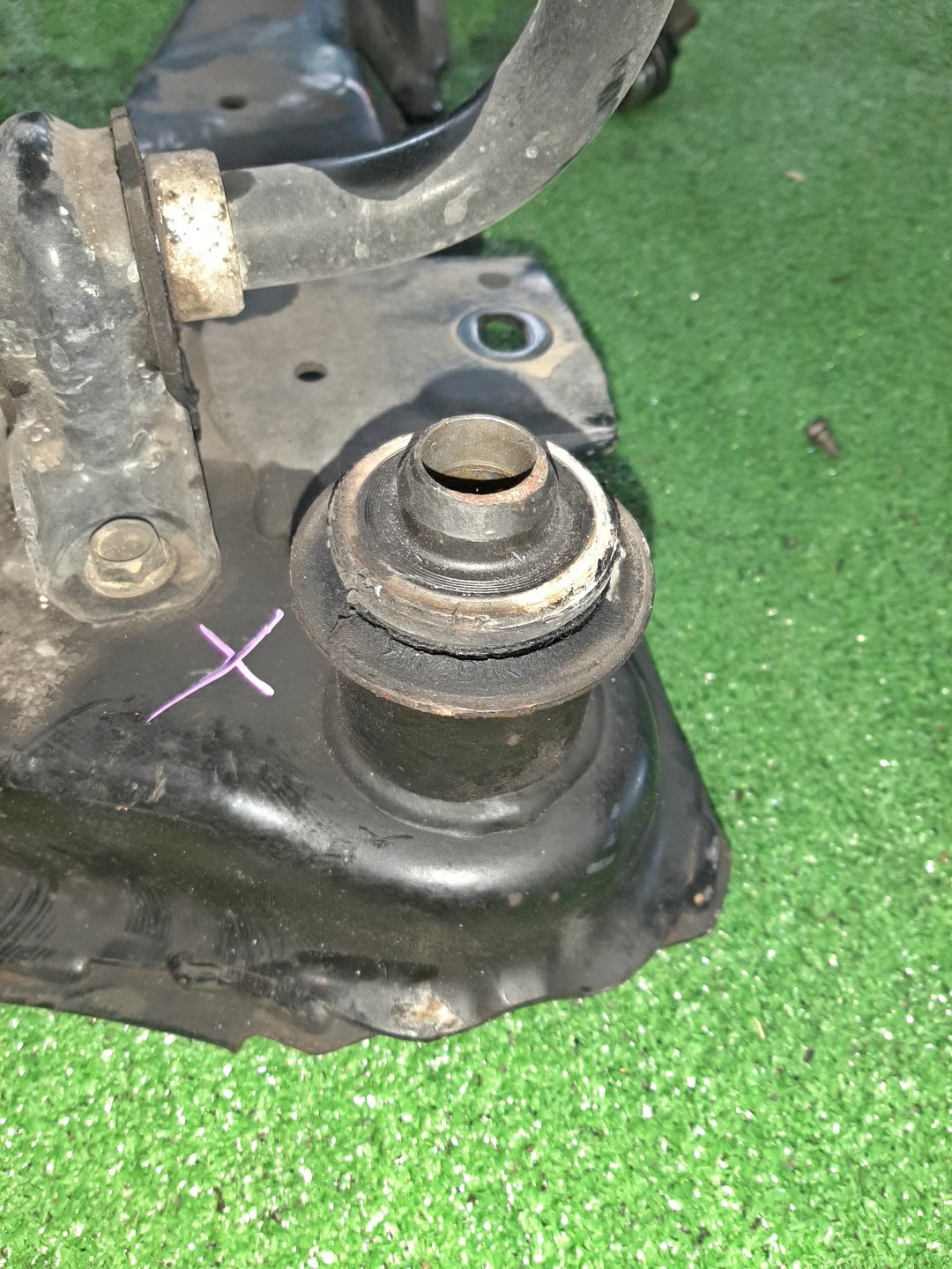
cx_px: 476
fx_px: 953
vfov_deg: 67.3
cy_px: 634
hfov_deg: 53.1
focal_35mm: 26
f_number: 1.7
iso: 209
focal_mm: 3.93
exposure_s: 1/33
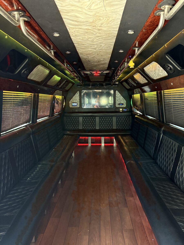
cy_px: 122
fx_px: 170
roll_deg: +0.7
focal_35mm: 24
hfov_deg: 56.8
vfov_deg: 71.6
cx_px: 92
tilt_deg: -6.9
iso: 800
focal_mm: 6.76
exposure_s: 1/41
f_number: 1.78
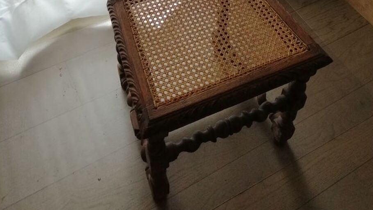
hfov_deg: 47.3
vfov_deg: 25.2
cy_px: -36
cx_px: 198
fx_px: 425
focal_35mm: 43
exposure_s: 1/50
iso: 160
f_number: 1.8
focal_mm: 3.95
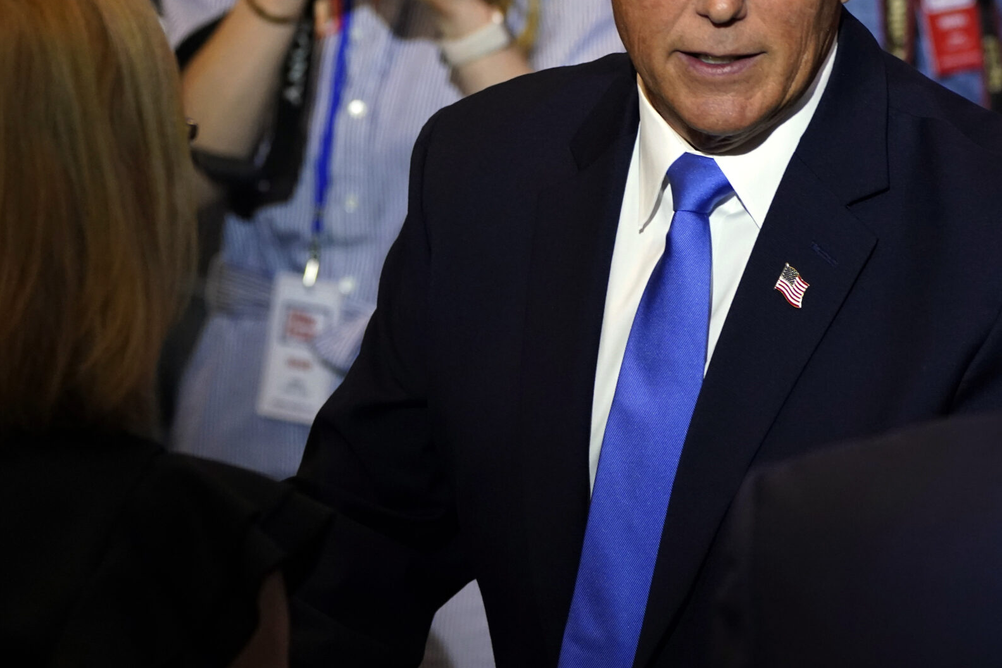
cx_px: 597
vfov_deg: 6.0
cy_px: 167
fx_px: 6347
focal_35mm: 228
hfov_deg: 9.0
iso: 4000
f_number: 5.6
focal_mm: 141
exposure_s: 1/320
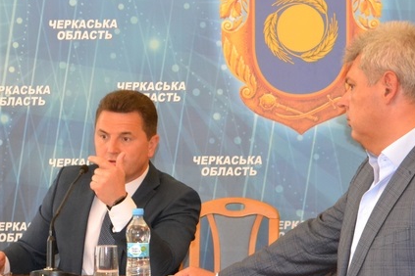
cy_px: 164
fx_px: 1438
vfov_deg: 11.0
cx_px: 247
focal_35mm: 125
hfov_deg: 16.4
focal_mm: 55
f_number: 5.6
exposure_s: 1/60
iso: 3200
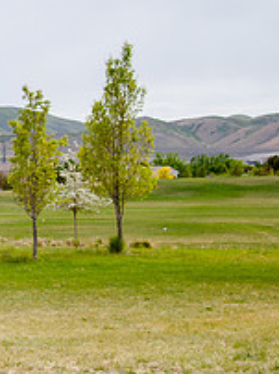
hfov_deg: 10.5
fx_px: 1400
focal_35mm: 130
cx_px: -278
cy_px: 247
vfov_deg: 15.2
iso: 200
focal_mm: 44
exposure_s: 1/640
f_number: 6.3
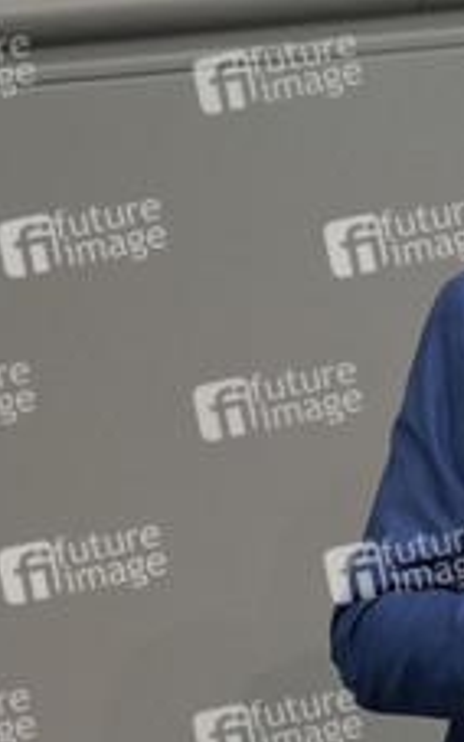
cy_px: 484
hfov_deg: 1.5
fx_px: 17976
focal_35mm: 889
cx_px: 649
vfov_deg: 2.4
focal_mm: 440
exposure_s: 1/320
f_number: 5.6
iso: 10000
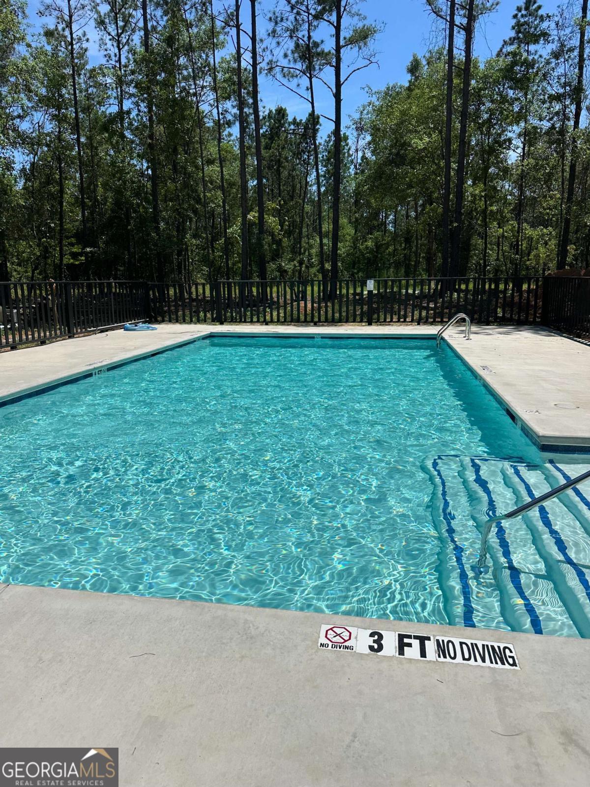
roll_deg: -0.8
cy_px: 394
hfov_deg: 56.8
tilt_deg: -11.4
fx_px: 545
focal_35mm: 24
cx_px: 295
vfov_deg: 71.6
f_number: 1.78
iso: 80
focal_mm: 6.86
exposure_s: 1/12048
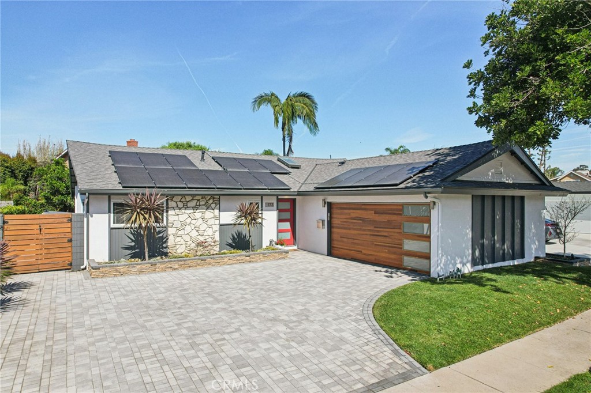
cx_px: 296
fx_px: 361
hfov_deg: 78.6
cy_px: 196
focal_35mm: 22
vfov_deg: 57.2
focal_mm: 8.4
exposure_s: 1/2500
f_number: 2.8
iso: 120
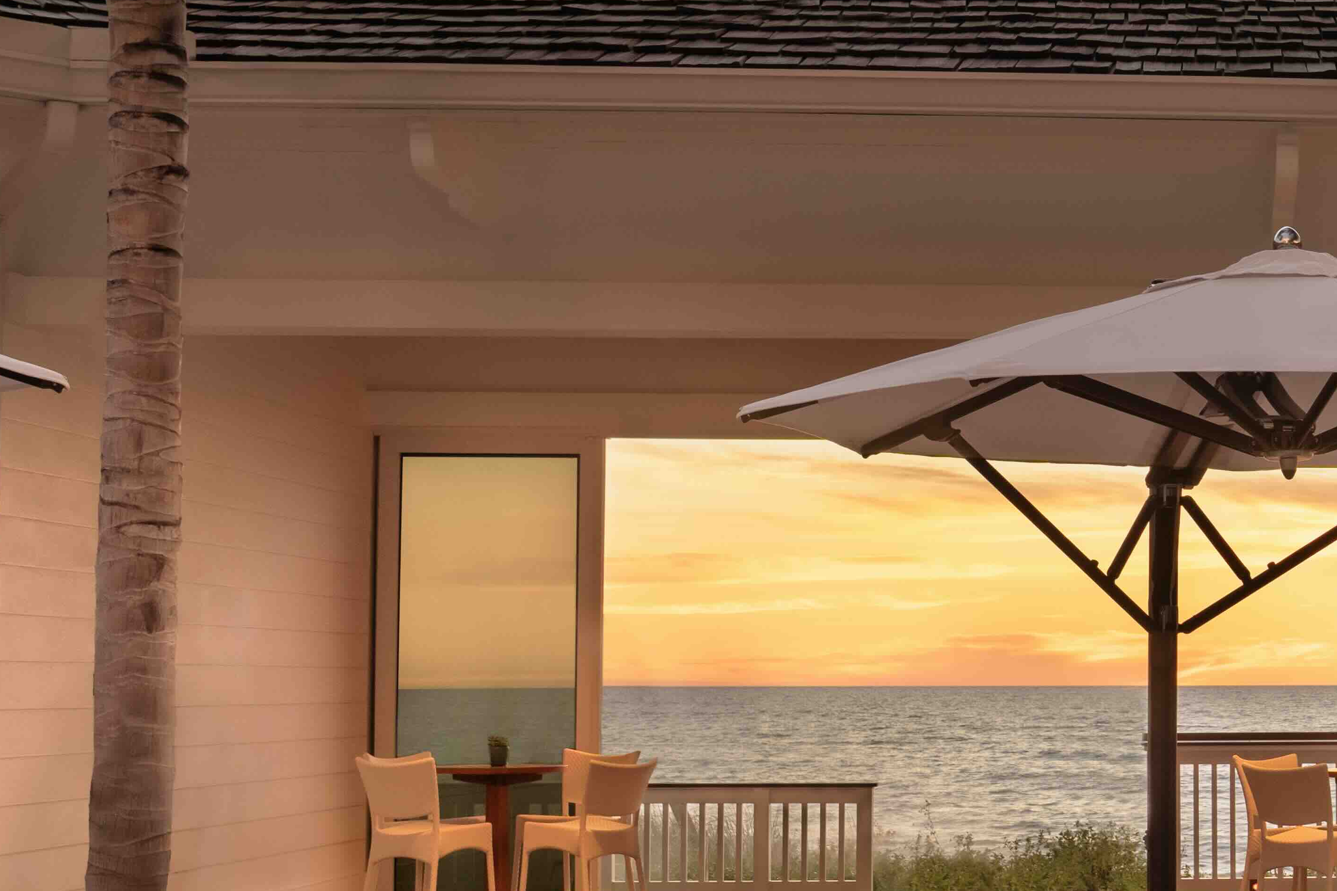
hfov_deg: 23.6
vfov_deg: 17.3
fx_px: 2934
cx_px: 1573
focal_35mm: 79
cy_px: 556
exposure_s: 1/25
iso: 400
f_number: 7.1
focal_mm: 26
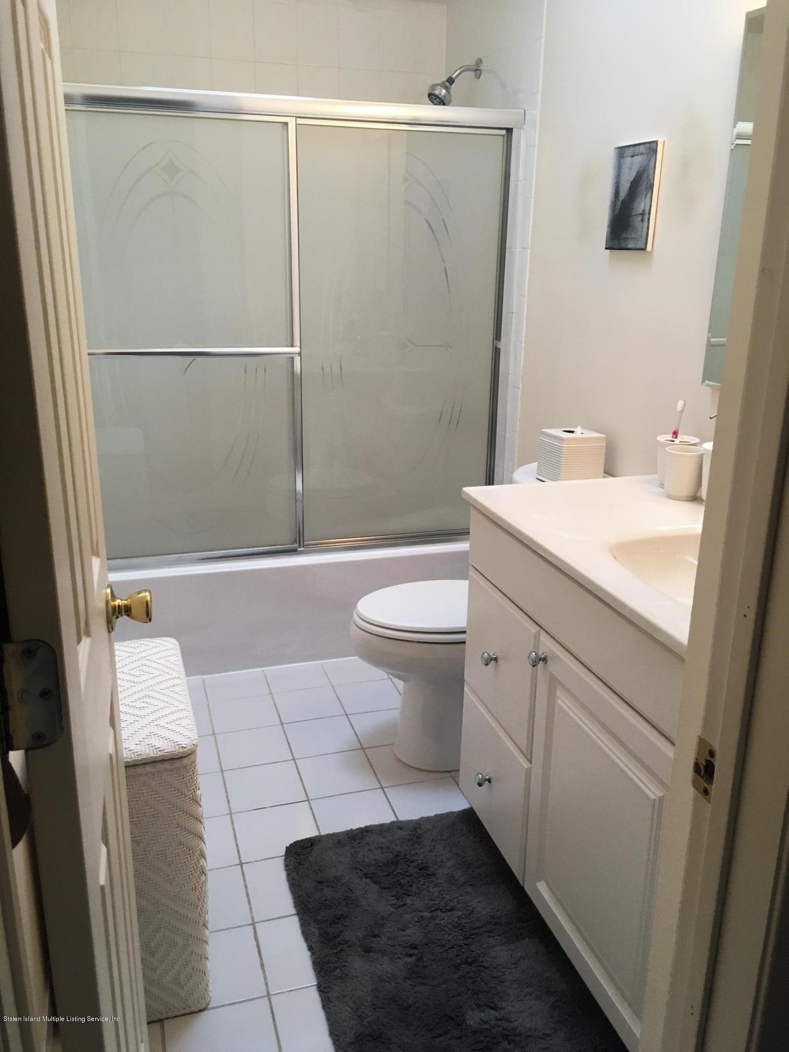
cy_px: 526
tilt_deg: -16.9
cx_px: 394
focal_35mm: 29
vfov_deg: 61.7
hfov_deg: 48.2
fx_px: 881
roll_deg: -0.3
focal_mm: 4.15
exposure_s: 1/30
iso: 40
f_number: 2.2
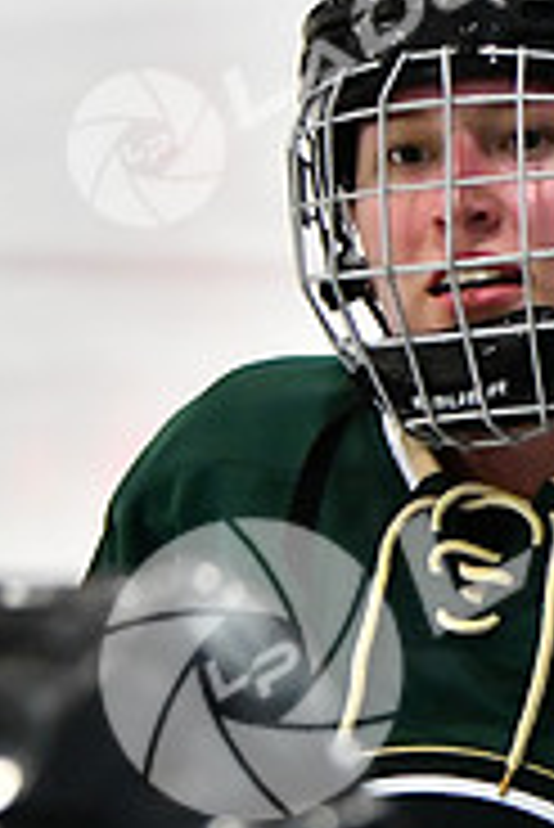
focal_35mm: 340
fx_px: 7833
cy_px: 324
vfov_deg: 6.1
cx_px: 849
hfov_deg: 4.0
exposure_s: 1/1250
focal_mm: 72
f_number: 2.8
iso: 8000
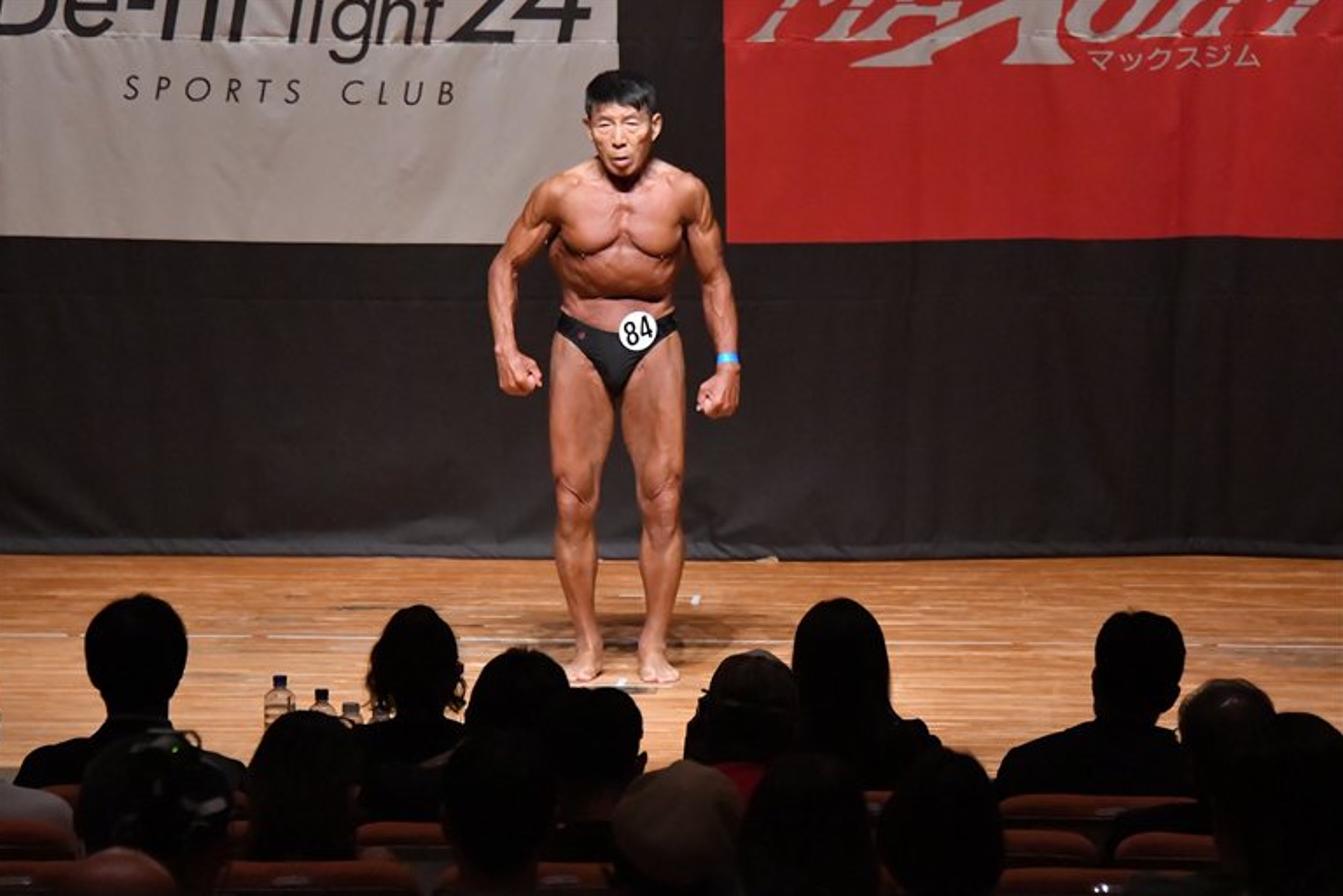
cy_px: 446
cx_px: 667
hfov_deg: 9.1
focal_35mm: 227
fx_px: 8468
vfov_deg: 6.1
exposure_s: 1/400
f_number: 5.6
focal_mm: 150
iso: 10000
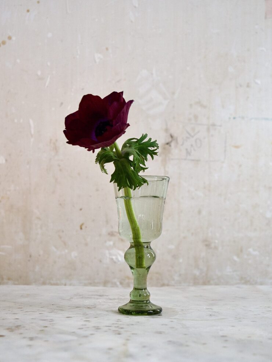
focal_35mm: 68
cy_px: 198
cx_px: 149
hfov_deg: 21.6
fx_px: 712
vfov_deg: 28.5
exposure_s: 1/80
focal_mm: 31
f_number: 3.7
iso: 500
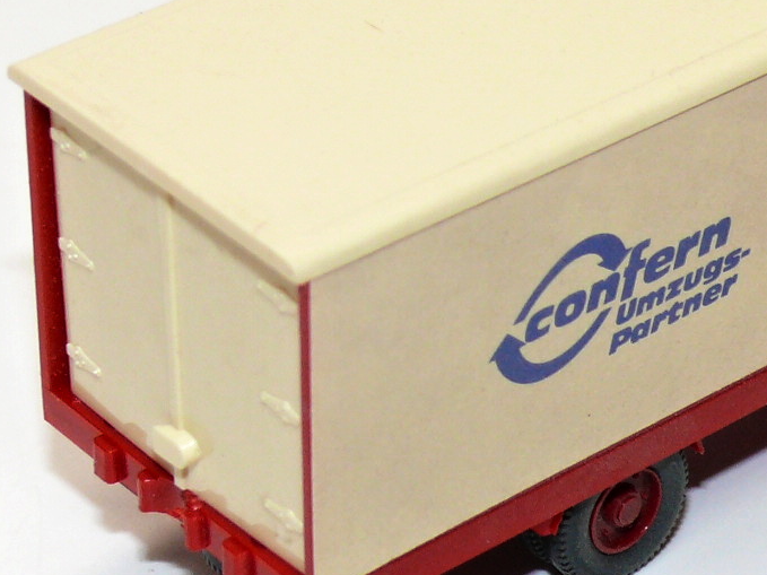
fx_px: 3965
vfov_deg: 8.3
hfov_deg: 11.0
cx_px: 676
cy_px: 130
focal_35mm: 179
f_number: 4
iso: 100
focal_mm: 11.5
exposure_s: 1/30
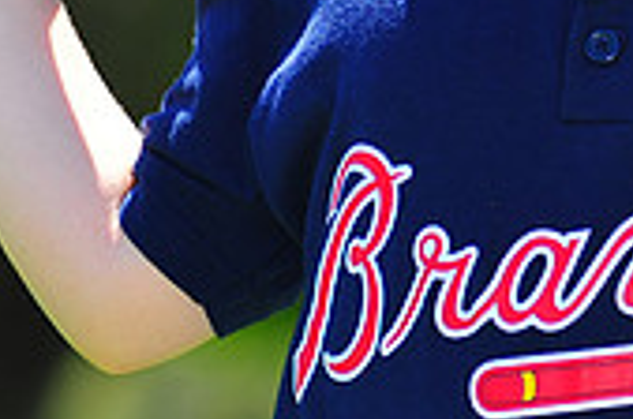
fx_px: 10863
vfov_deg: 2.2
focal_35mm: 619
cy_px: -236
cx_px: 667
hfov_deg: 3.3
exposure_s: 1/400
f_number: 5
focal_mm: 180
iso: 200
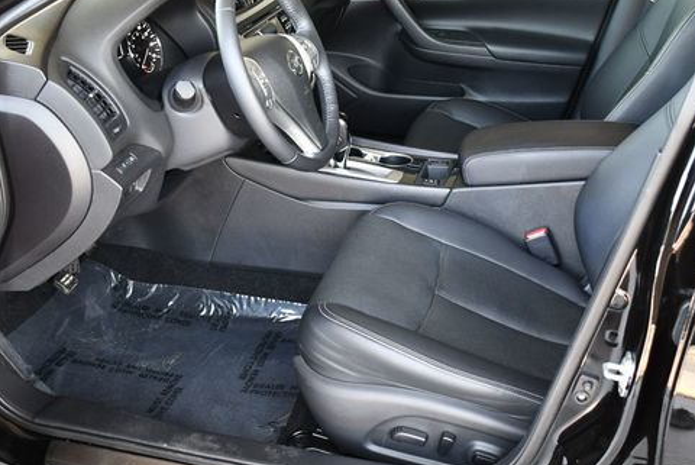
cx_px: 392
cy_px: 188
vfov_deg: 28.1
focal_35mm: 48
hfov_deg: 41.0
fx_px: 927
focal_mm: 18
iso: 800
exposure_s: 1/160
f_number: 3.5
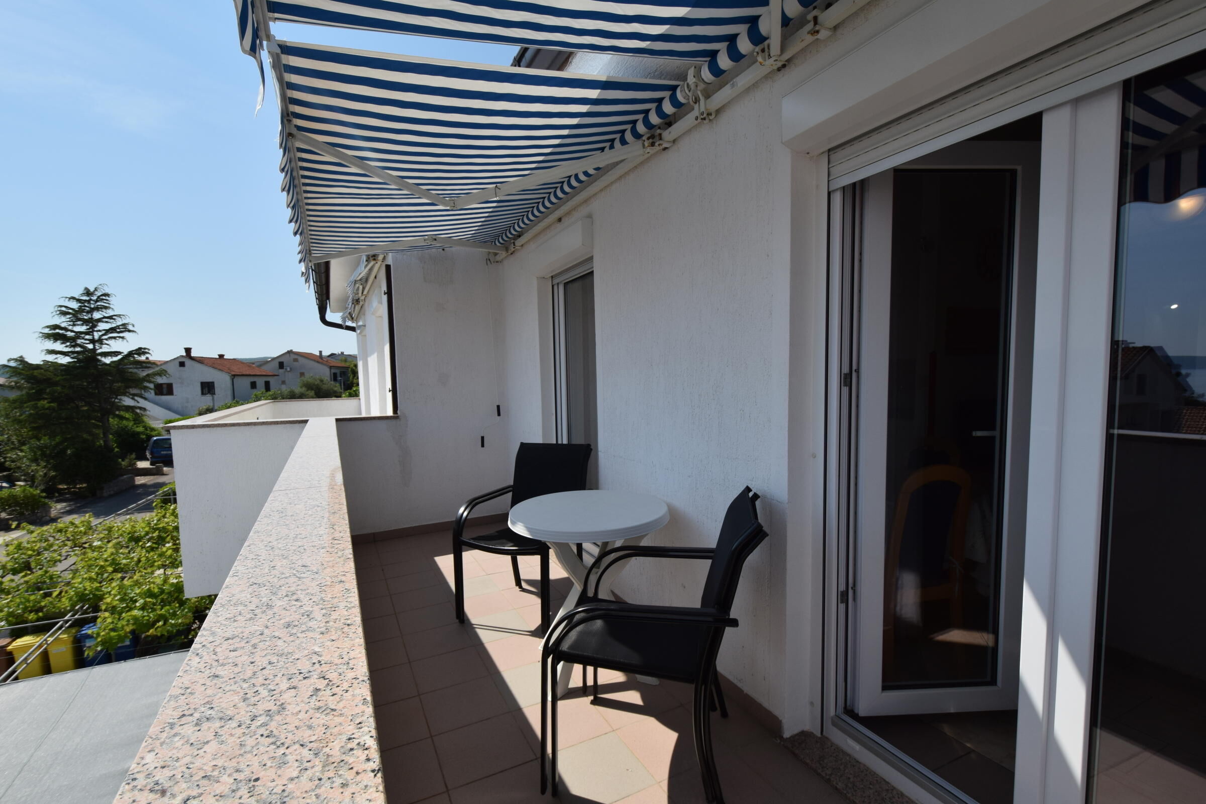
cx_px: 603
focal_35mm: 15
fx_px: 502
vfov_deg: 77.3
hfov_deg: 100.4
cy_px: 402
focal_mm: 10
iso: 200
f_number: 8
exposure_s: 1/640
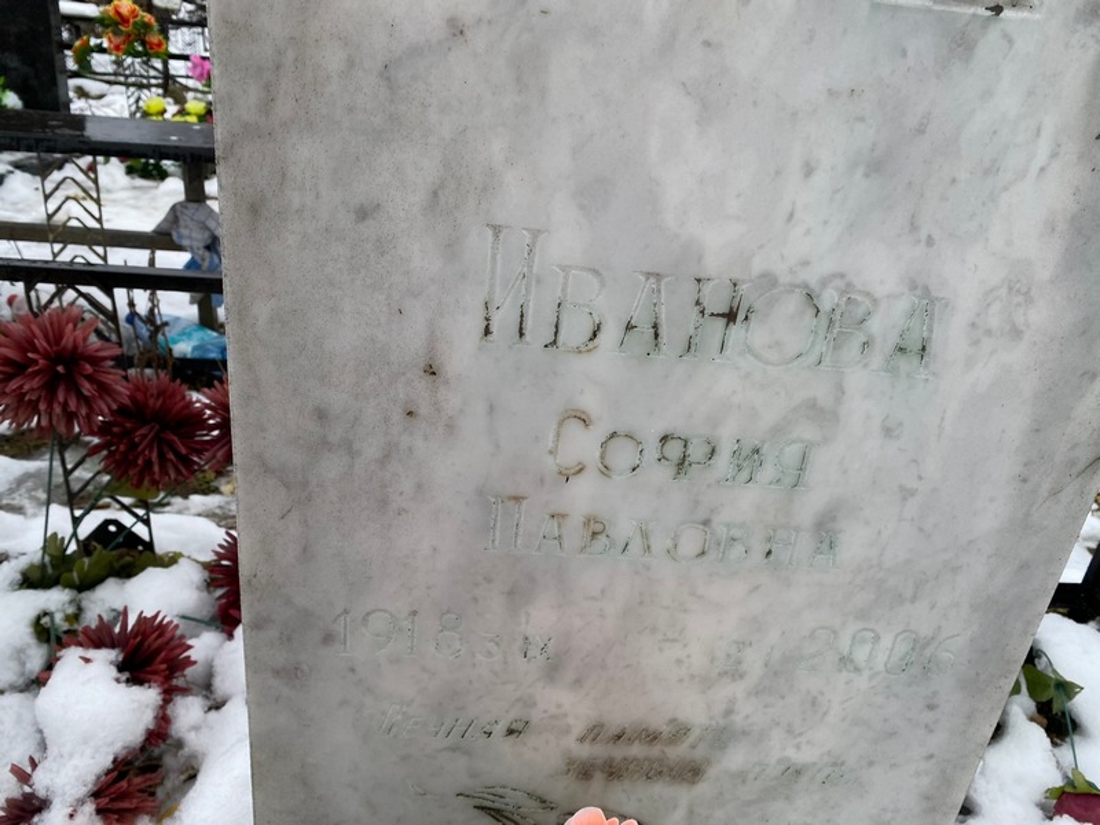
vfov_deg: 53.1
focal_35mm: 26
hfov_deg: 67.3
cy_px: 412
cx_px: 550
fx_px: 826
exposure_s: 1/122
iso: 40
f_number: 1.8
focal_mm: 4.25
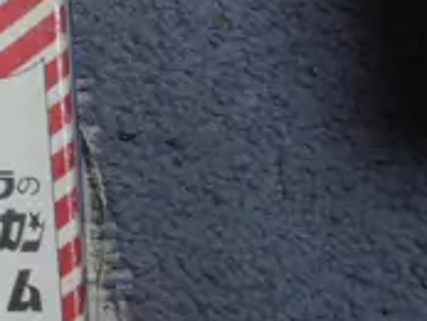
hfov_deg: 8.6
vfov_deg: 7.2
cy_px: -252
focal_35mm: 201
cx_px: -743
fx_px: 2481
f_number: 4
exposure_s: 1/60
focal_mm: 17
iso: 250
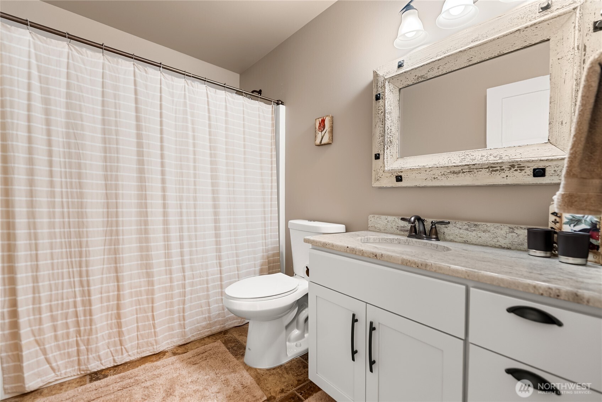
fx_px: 249
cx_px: 301
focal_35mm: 15
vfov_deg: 77.8
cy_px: 201
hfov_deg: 100.7
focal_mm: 14.9
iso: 400
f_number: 2.8
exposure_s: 1/10
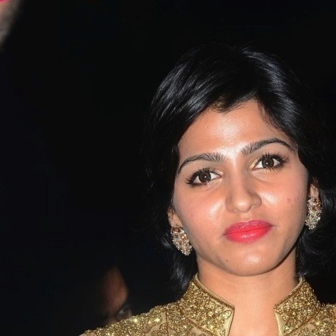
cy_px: 374
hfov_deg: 8.9
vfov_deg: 8.8
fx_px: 2163
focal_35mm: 197
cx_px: 251
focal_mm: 62
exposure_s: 1/160
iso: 200
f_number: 9
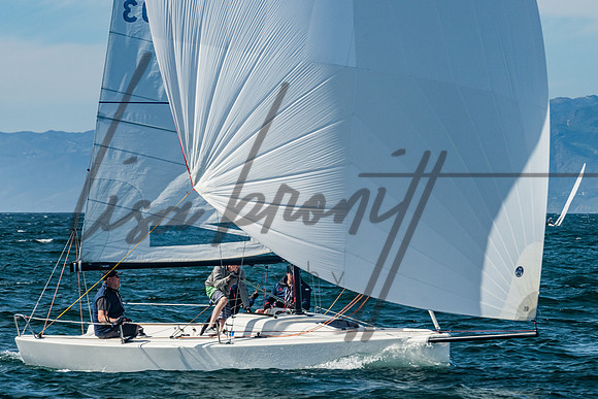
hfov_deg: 6.9
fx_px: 4944
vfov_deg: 4.6
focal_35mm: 298
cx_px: 311
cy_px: 209
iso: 400
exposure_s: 1/500
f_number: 10
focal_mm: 200
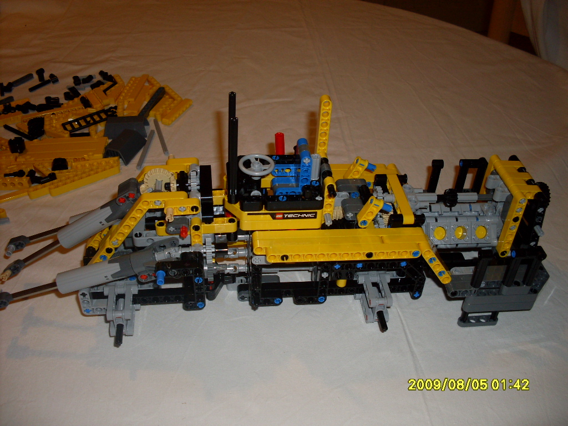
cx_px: 284
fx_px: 624
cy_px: 213
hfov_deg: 49.0
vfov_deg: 37.7
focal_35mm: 38
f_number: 2.8
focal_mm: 6.3
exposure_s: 1/45
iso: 100
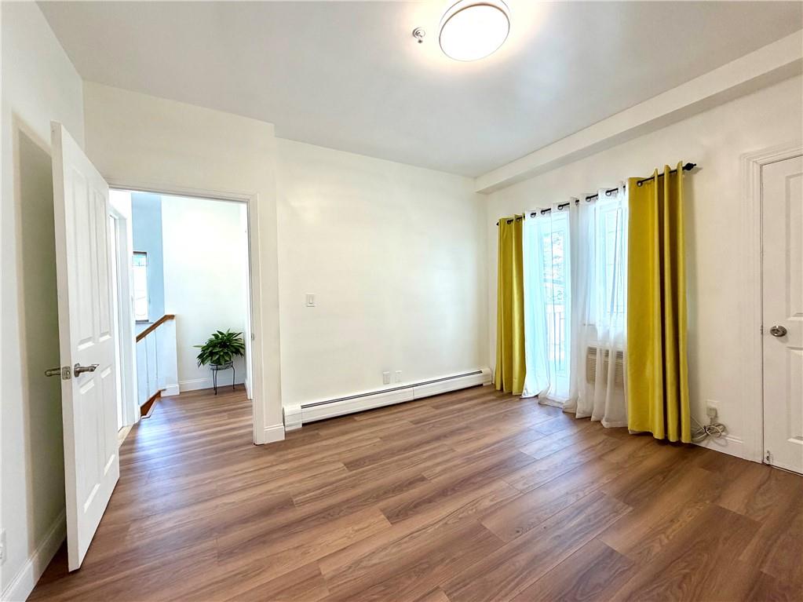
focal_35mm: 14
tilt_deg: -0.9
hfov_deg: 102.1
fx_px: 325
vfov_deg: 85.7
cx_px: 402
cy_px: 301
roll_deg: +2.1
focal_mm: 2.22
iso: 200
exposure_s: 1/120
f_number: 2.2
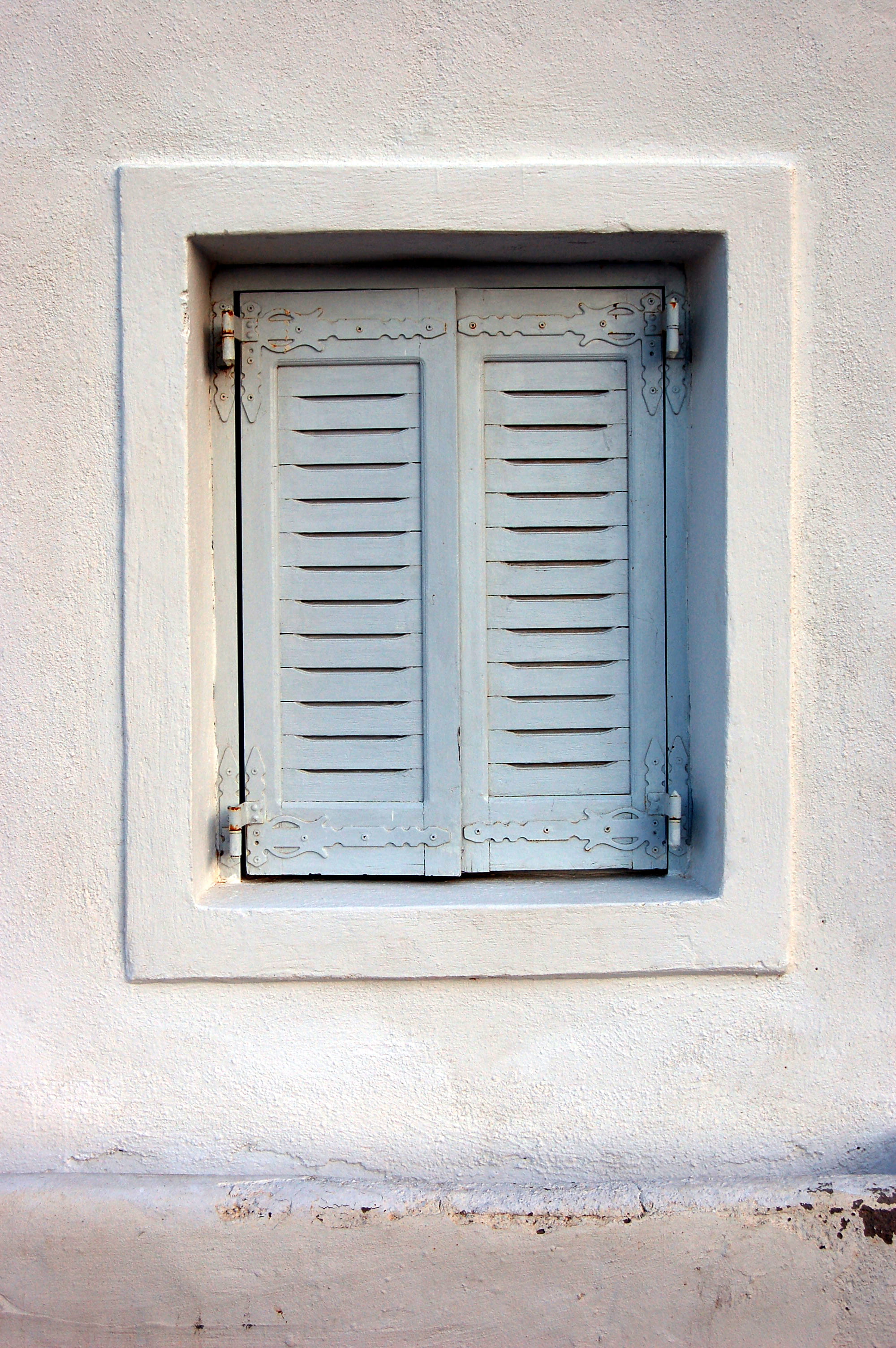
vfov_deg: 38.9
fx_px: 1907
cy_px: 674
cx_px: 448
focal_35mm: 51
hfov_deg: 26.4
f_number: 8
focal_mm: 34
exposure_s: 1/250
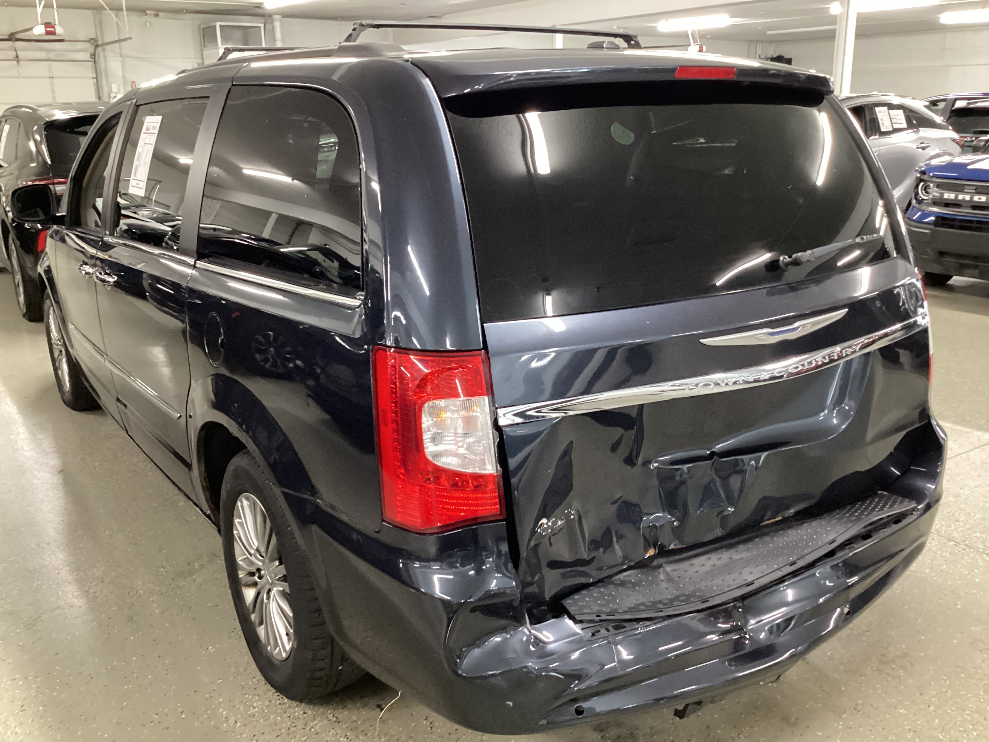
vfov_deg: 45.4
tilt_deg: -15.5
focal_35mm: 31
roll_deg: -0.5
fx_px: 886
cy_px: 371
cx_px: 494
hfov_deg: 58.4
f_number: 2.4
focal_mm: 3.3
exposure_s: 1/25
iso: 400
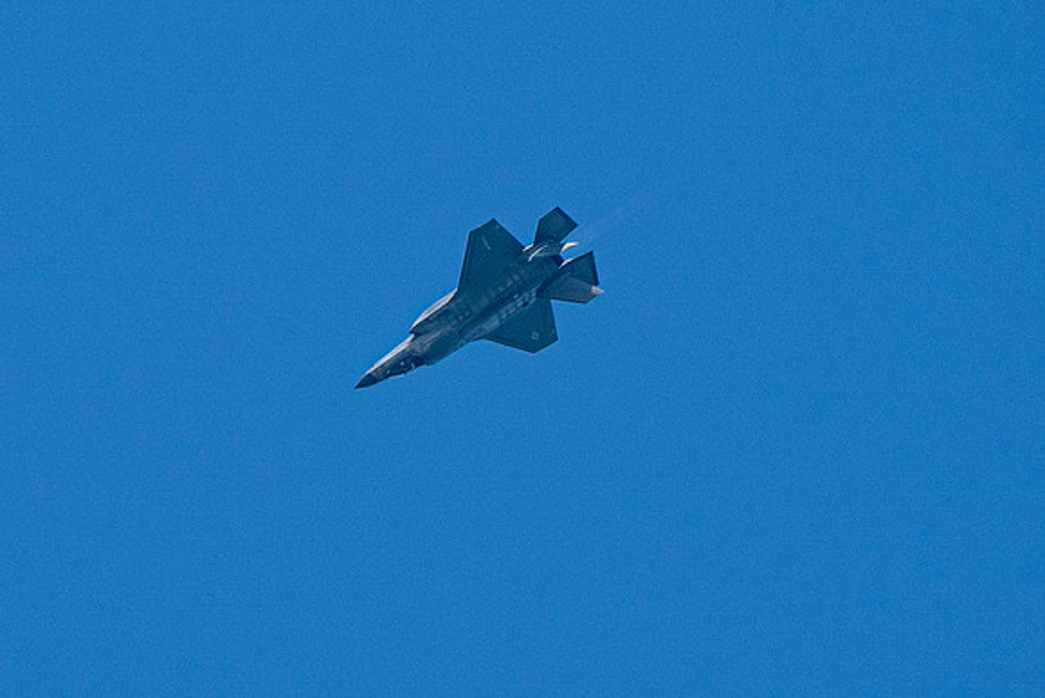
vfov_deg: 1.2
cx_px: 234
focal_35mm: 1130
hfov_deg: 1.8
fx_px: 32804
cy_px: 453
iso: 640
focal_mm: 400
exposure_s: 1/1250
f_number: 10
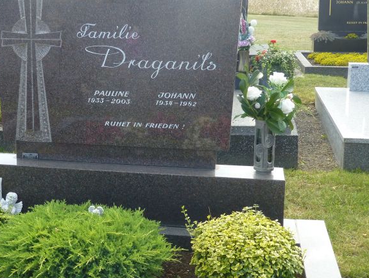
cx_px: 127
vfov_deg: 25.6
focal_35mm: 57
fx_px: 608
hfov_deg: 33.5
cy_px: 99
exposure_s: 1/250
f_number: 3.9
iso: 200
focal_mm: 7.4
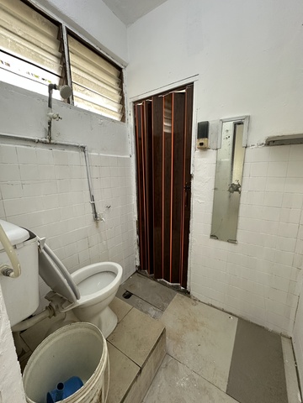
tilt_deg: -10.4
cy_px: 202
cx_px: 152
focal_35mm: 14
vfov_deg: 102.1
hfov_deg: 85.7
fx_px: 163
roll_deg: -0.1
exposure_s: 1/100
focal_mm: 2.22
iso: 200
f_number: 2.2
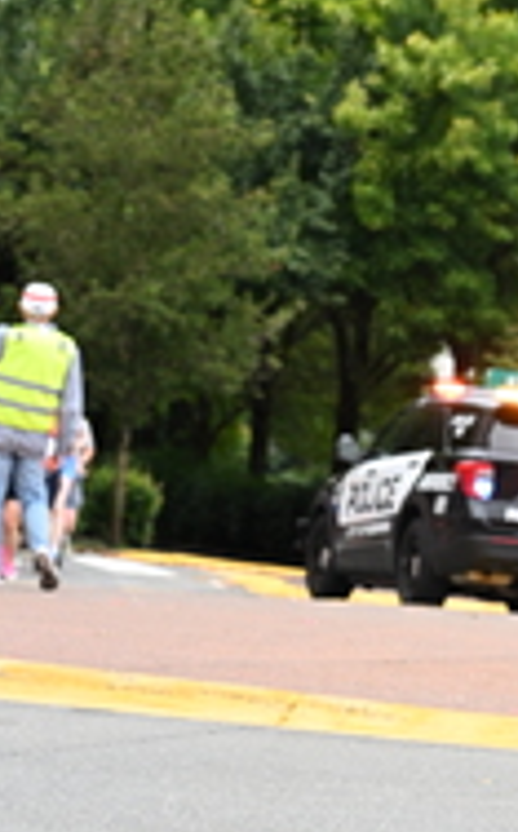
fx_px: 3852
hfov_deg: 7.6
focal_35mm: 170
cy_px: 350
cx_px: 773
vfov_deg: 12.3
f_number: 4
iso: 1600
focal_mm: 57
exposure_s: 1/800
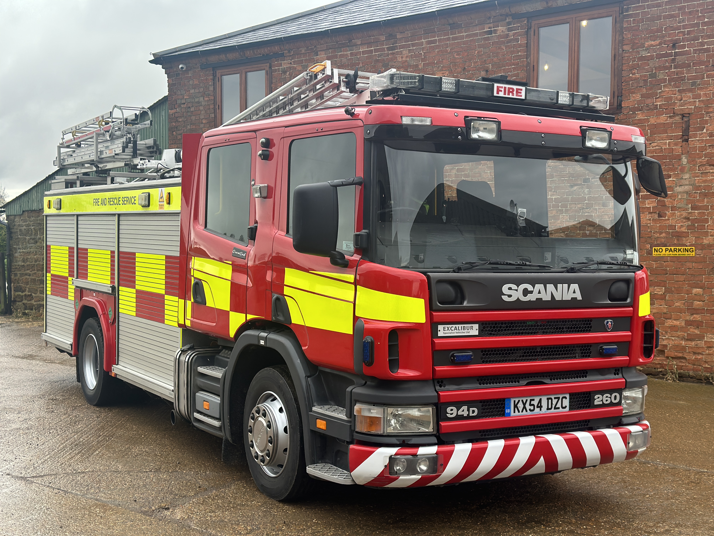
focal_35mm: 48
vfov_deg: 30.3
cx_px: 357
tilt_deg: -1.7
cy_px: 268
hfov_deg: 39.7
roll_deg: -1.0
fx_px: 990
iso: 80
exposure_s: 1/511
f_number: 1.78
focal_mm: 6.86
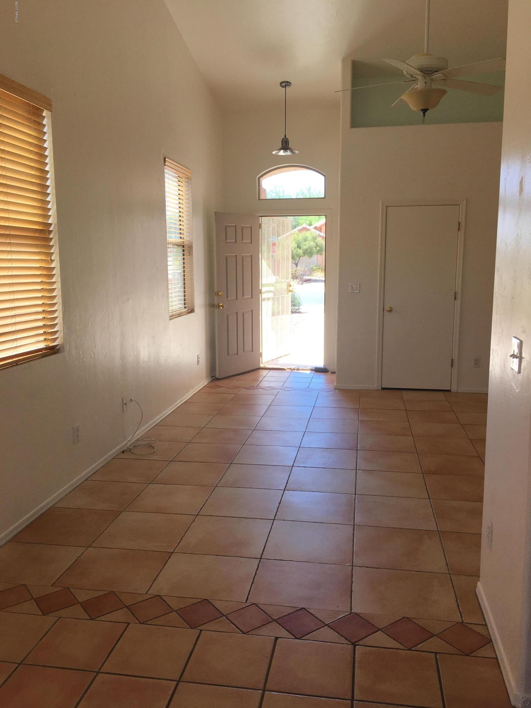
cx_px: 266
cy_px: 354
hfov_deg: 48.2
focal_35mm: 29
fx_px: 593
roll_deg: +1.0
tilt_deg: -8.3
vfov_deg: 61.7
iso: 25
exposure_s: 1/193
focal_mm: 4.15
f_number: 2.2
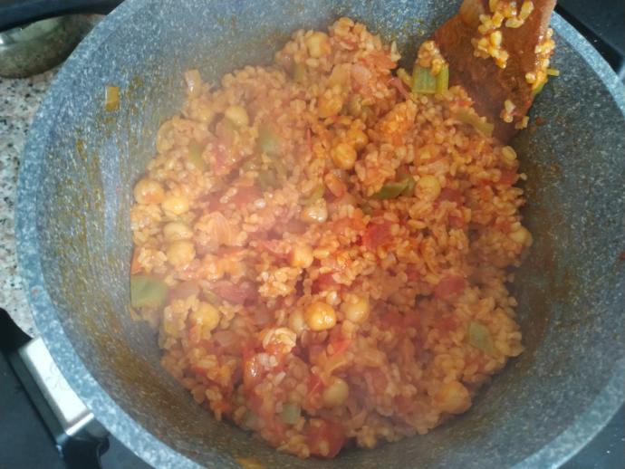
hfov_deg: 71.6
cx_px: 312
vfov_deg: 56.8
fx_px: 433
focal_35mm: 24
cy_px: 234
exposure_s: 1/17
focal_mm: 3.94
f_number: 1.9
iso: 400
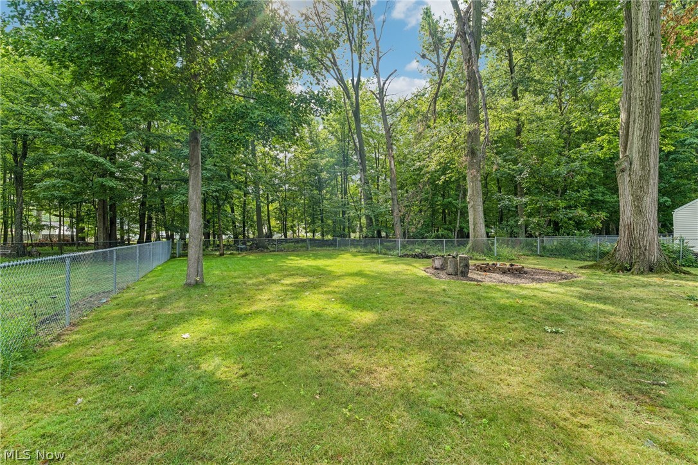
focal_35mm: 14
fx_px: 271
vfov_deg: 81.2
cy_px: 232
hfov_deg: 104.3
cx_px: 349
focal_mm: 14
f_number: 8
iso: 200
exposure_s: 1/80
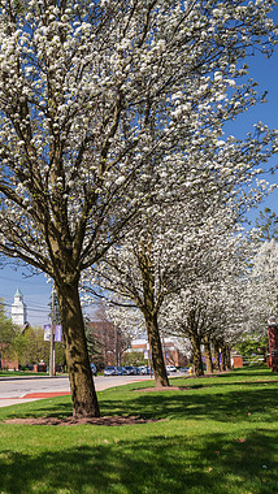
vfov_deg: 37.2
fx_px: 733
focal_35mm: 56
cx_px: -53
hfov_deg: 20.2
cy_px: 244
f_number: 6.3
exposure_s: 1/400
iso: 400
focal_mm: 35
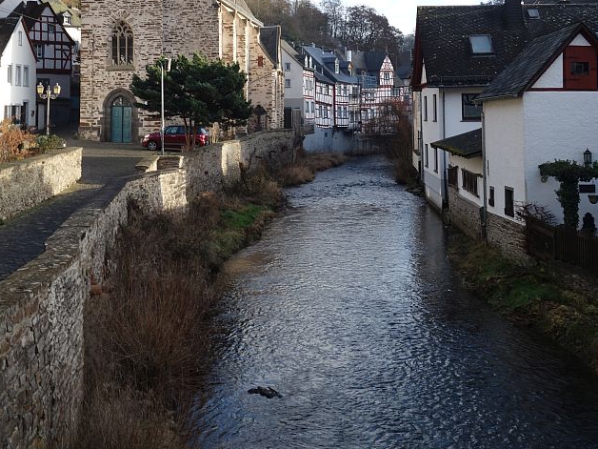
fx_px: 864
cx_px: 300
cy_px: 54
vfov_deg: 28.1
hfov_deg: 38.2
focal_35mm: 50
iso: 125
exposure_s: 1/60
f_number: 8
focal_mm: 12.48
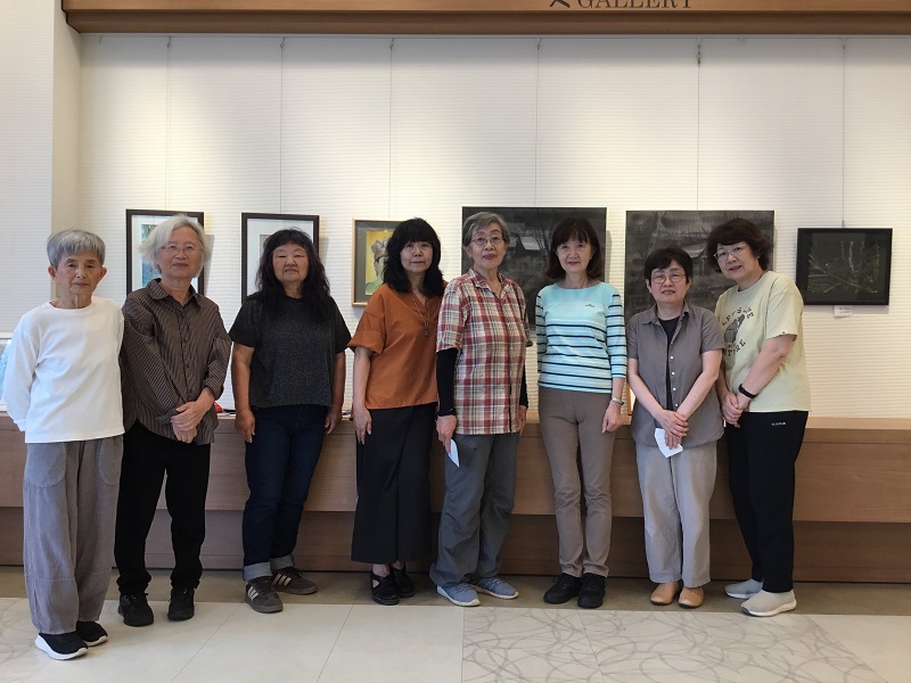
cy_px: 342
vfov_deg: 45.4
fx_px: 816
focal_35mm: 31
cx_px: 456
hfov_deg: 58.4
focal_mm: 3.3
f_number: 2.4
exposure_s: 1/60
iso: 32
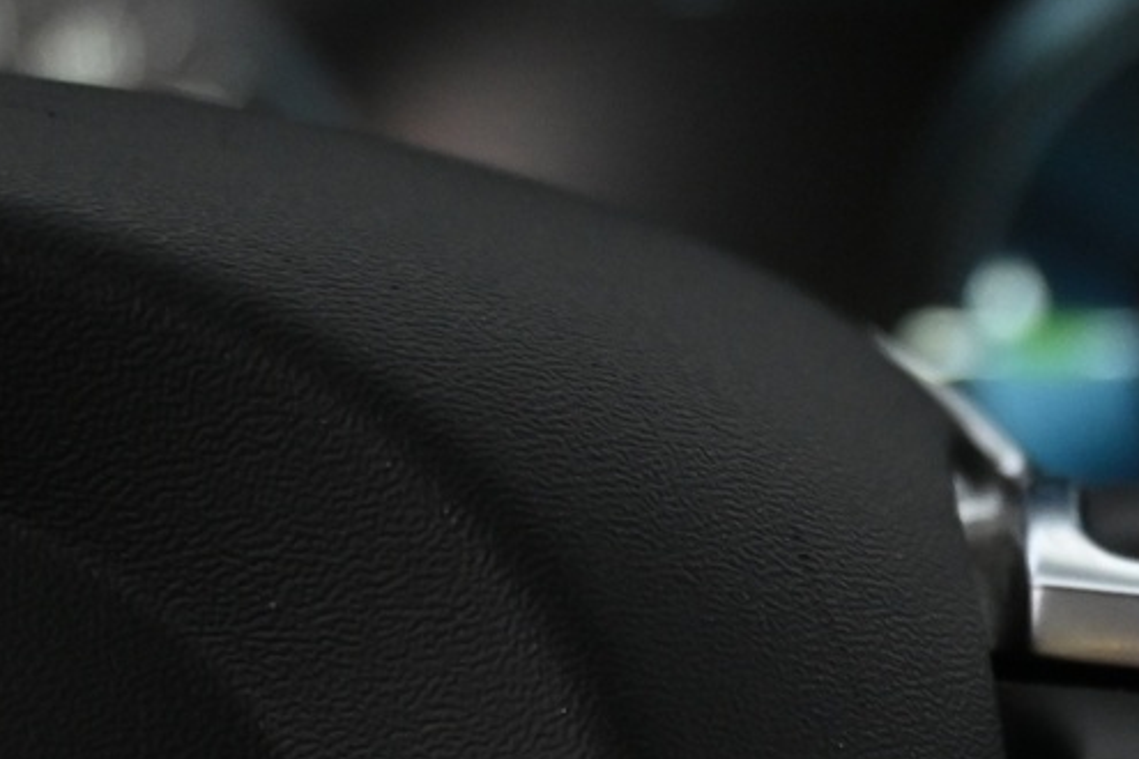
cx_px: 1698
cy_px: 1203
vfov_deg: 11.8
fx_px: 3494
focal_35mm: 110
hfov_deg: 16.8
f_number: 4
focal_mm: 22.5
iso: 1800
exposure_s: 1/40
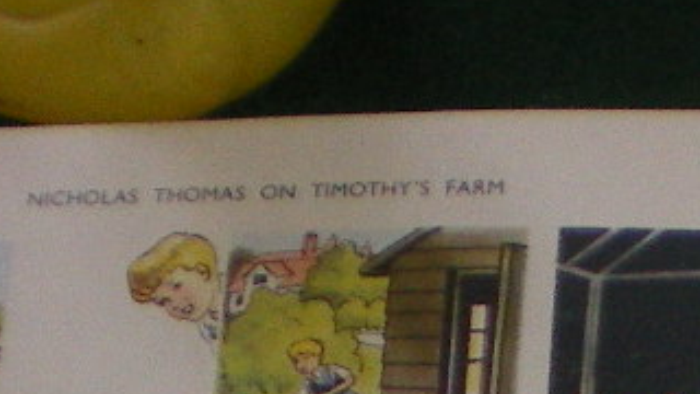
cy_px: 777
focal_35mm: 207
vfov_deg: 5.7
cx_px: 912
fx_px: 3842
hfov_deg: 10.2
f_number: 3.1
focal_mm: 6.3
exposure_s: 1/50
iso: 200
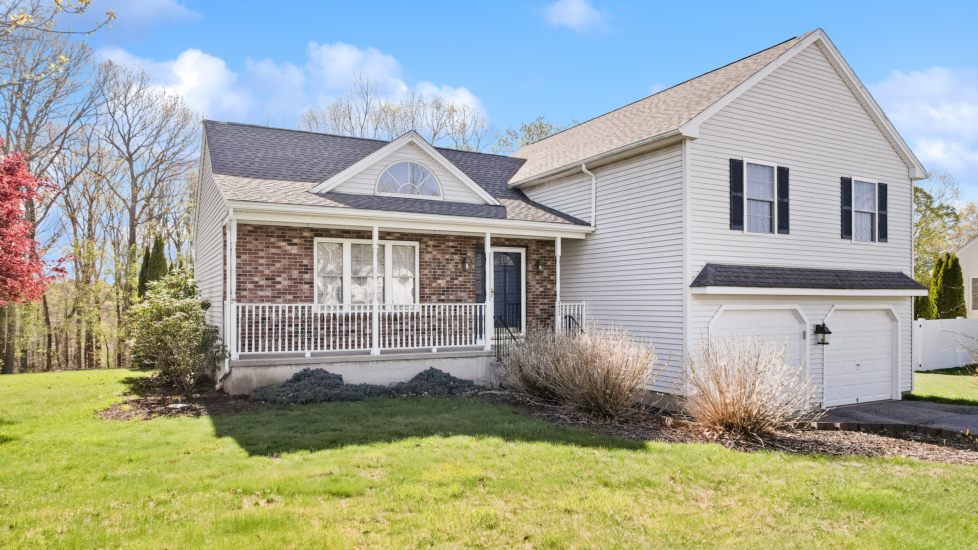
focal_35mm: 24
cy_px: 298
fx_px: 622
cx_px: 498
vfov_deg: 47.6
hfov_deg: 76.3
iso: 200
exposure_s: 1/2500
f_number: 2.8
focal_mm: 8.38
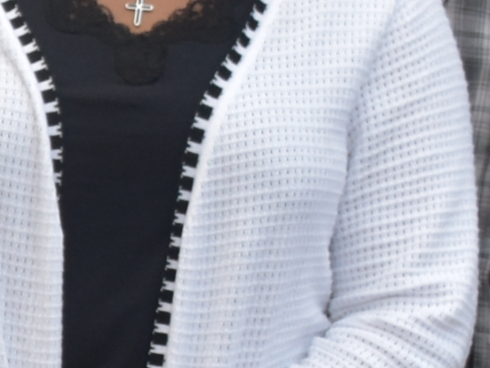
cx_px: -509
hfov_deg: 6.5
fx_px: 4189
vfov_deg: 5.0
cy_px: 400
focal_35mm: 296
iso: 400
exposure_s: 1/125
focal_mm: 24
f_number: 3.8
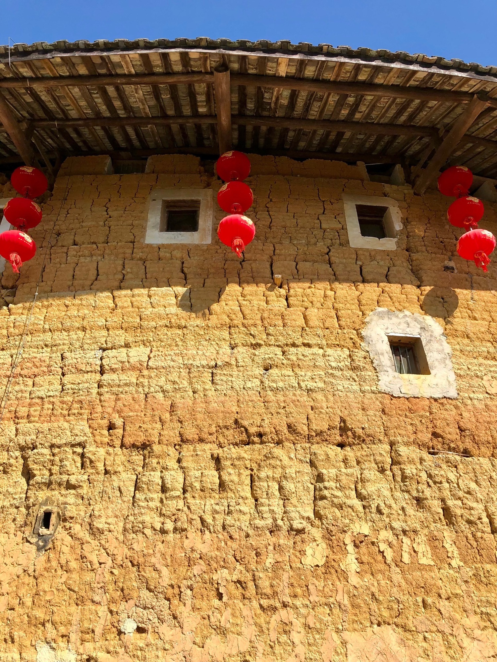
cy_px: 331
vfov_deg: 63.4
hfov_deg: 49.7
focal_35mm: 28
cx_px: 248
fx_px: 536
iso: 20
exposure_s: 1/2000
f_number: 1.8
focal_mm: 4
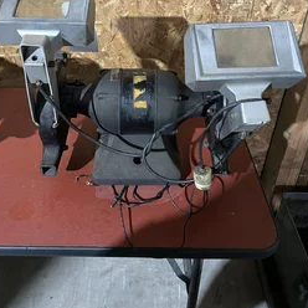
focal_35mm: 37
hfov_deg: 44.8
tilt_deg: -30.9
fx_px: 372
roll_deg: +0.3
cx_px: 130
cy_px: 68
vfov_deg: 43.2
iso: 500
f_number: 1.6
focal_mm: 4.2
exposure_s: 1/30
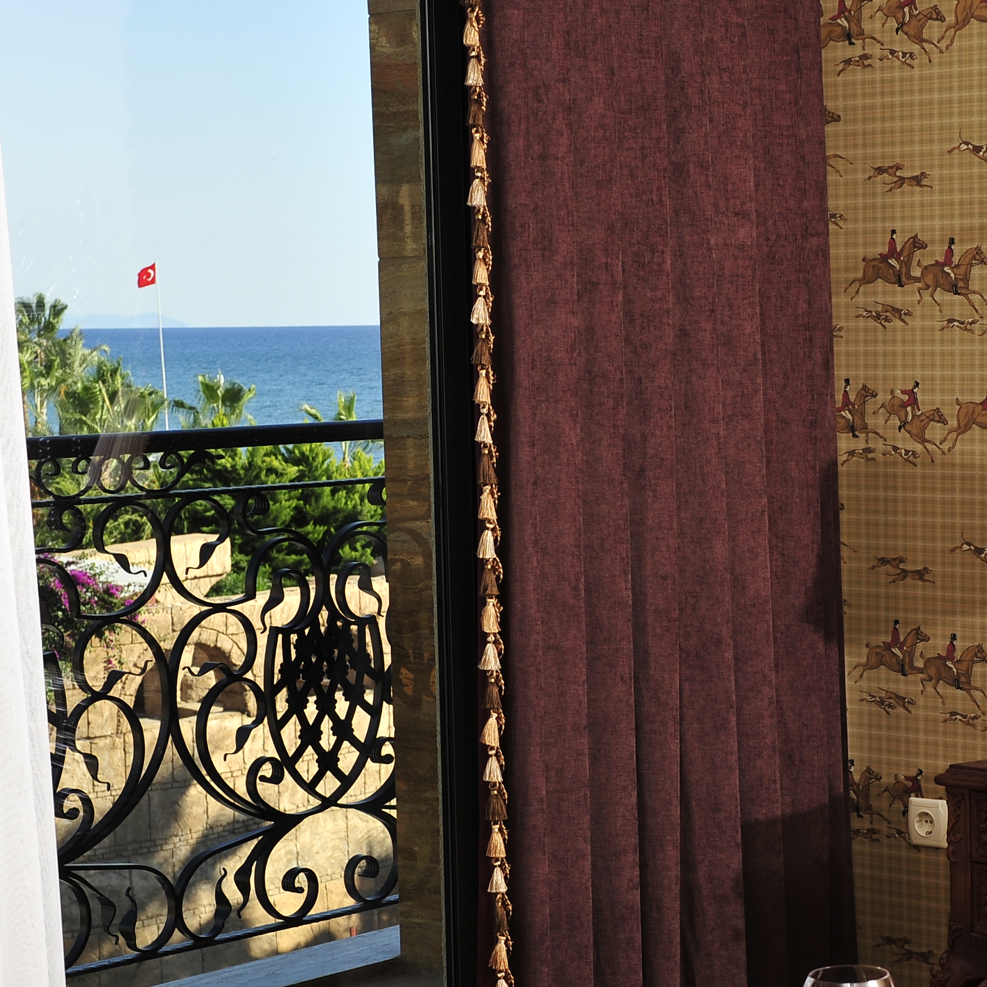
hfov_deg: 18.9
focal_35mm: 91
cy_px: 604
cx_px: 789
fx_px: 2936
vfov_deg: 19.1
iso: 200
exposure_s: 1/100
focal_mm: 44
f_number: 9
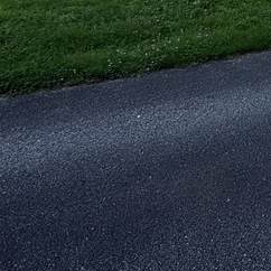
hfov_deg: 28.6
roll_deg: -3.0
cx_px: 349
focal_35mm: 49
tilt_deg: +1.5
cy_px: -90
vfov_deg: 28.1
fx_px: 434
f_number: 2.2
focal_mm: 2.22
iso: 40
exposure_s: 1/1034
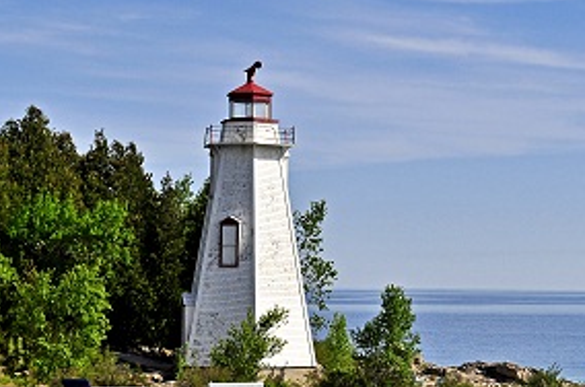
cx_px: 342
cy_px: 243
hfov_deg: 18.4
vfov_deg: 12.3
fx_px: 1800
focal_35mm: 111
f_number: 8
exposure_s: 1/1600
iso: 200
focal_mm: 42
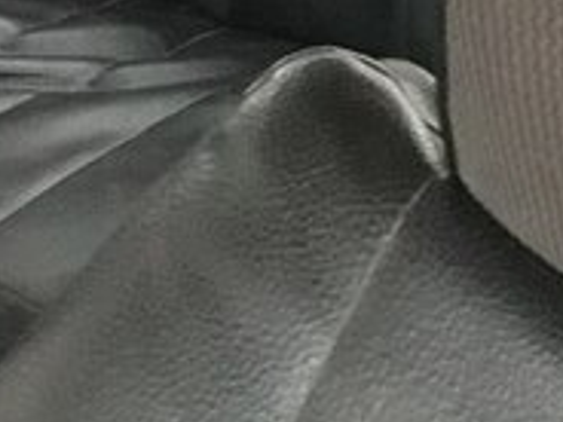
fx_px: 1578
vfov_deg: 14.7
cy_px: -106
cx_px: 294
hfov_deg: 20.2
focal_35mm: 97
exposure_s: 1/17
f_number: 1.9
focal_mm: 3.6
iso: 800
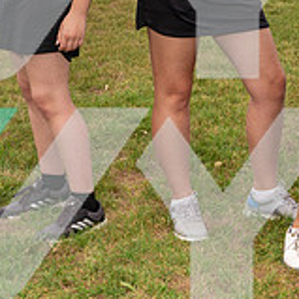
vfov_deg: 14.8
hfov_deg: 14.9
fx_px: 1124
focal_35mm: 115
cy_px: -20
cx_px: 307
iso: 100
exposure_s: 1/250
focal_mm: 37
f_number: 8
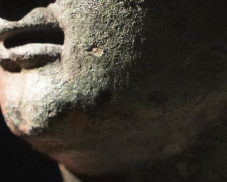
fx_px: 3373
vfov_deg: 3.1
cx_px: 167
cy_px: -120
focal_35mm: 502
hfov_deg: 3.9
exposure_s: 1/80
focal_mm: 118
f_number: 5
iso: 12800
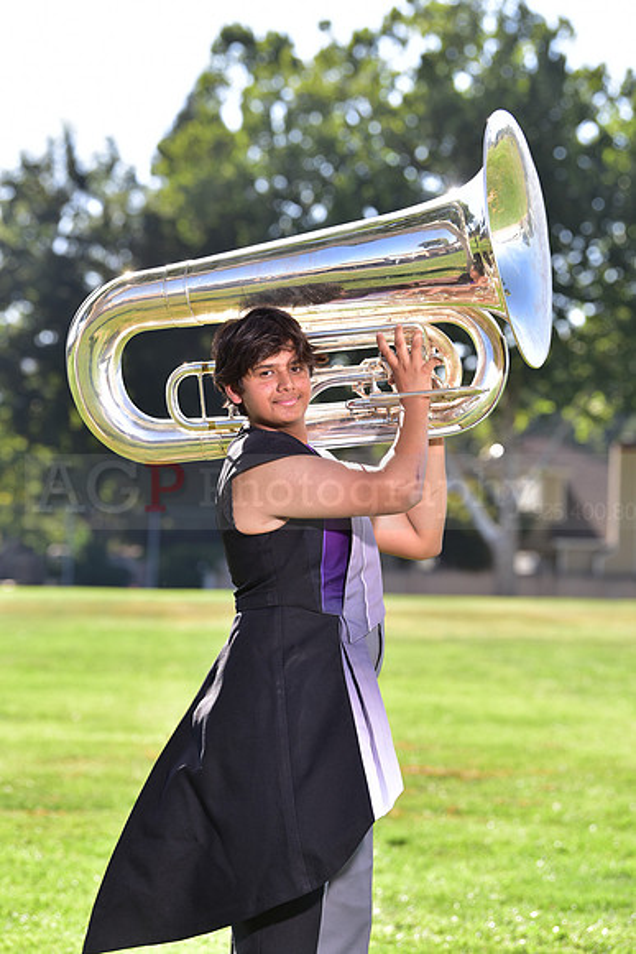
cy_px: 477
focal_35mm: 130
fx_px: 3443
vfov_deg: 15.8
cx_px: 318
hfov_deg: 10.6
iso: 100
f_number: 4.5
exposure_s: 1/250
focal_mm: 130
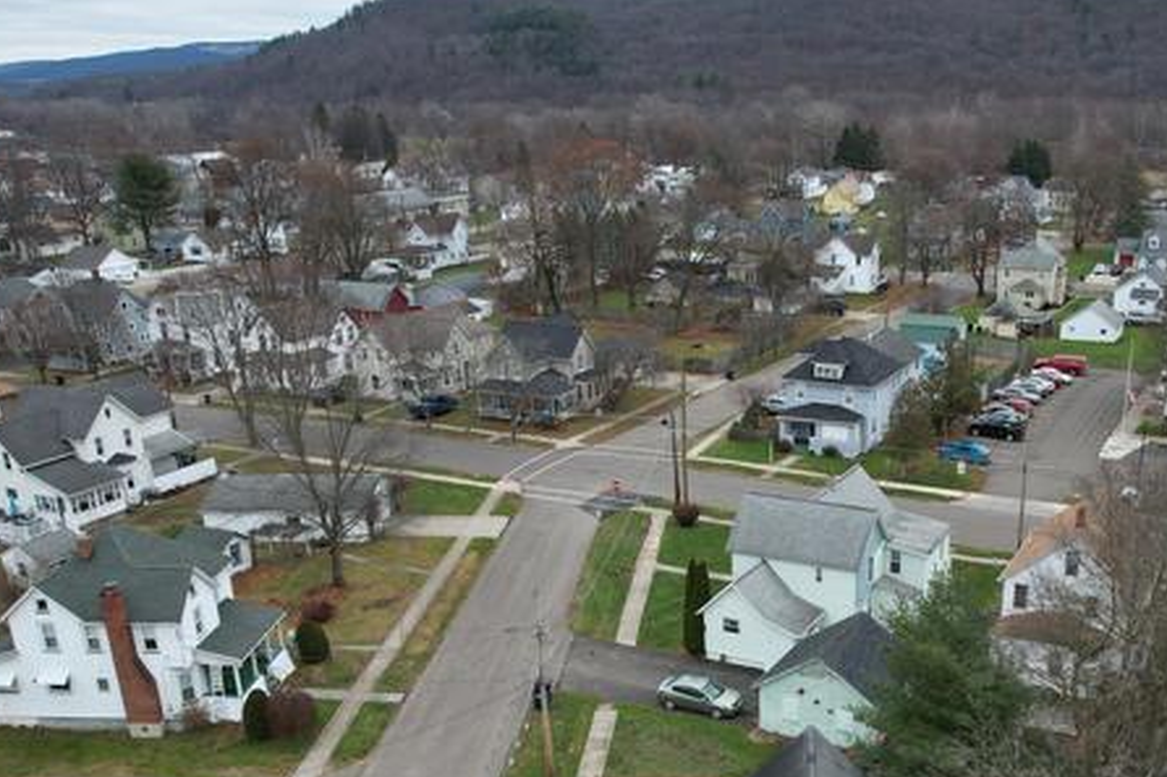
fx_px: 1199
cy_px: 625
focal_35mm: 37
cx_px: 738
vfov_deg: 34.8
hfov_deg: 51.3
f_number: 2.8
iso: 100
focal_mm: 8.38
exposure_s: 1/320
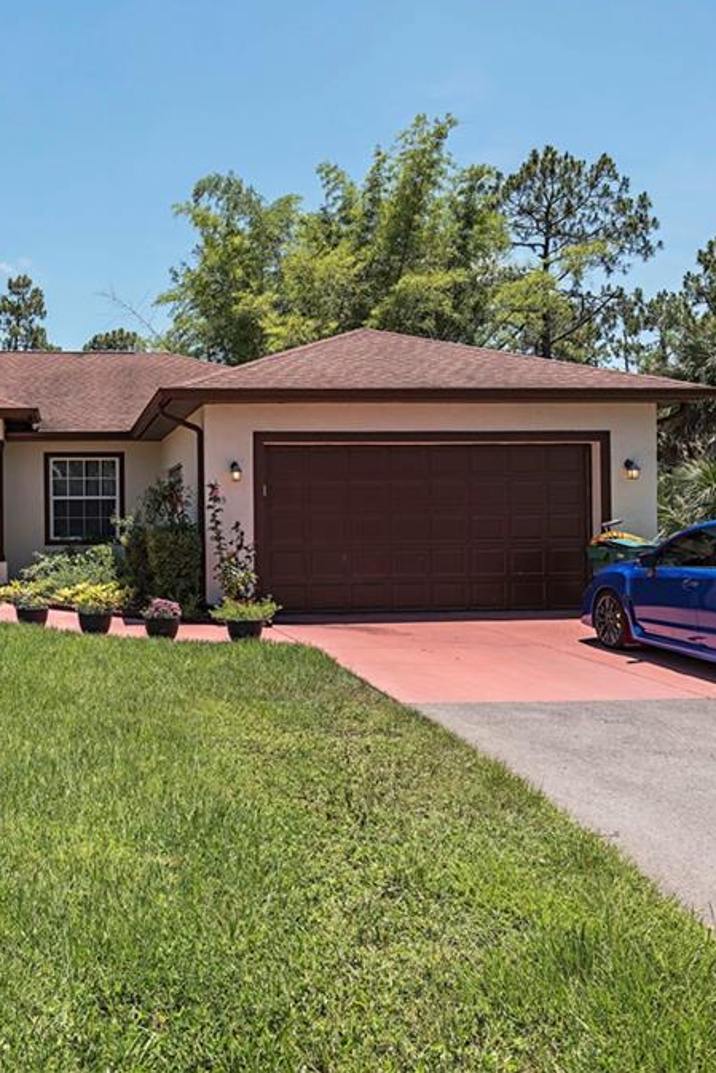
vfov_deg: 54.4
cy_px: 530
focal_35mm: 35
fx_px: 1044
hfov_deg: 36.5
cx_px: 134
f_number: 9
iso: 100
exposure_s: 1/160
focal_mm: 23
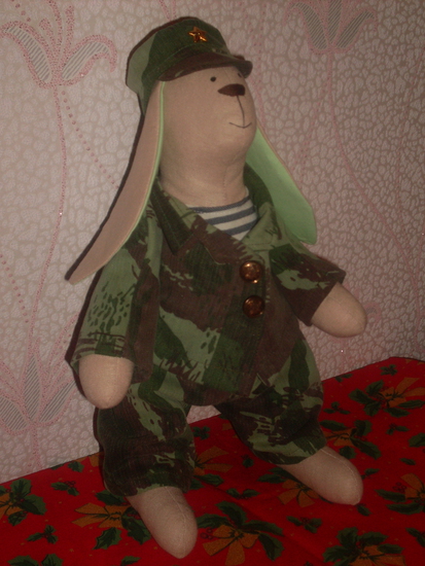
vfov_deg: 32.2
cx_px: 212
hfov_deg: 24.4
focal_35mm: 60
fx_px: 981
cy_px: 283
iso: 100
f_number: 3.4
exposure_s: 1/45
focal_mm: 9.9
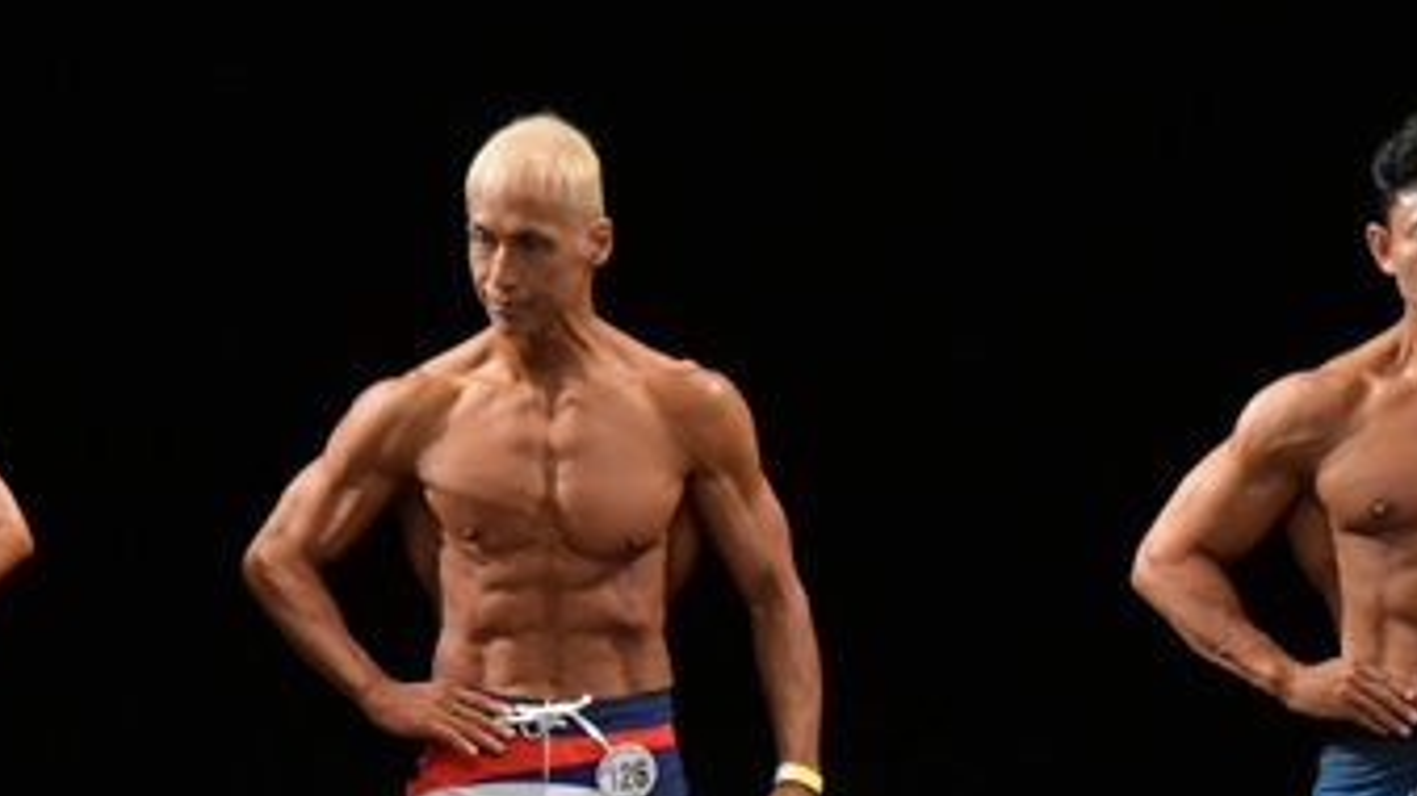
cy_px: 905
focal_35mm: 540
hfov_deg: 4.0
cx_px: 1503
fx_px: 20286
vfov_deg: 2.2
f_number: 5.6
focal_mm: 150
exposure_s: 1/400
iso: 3200
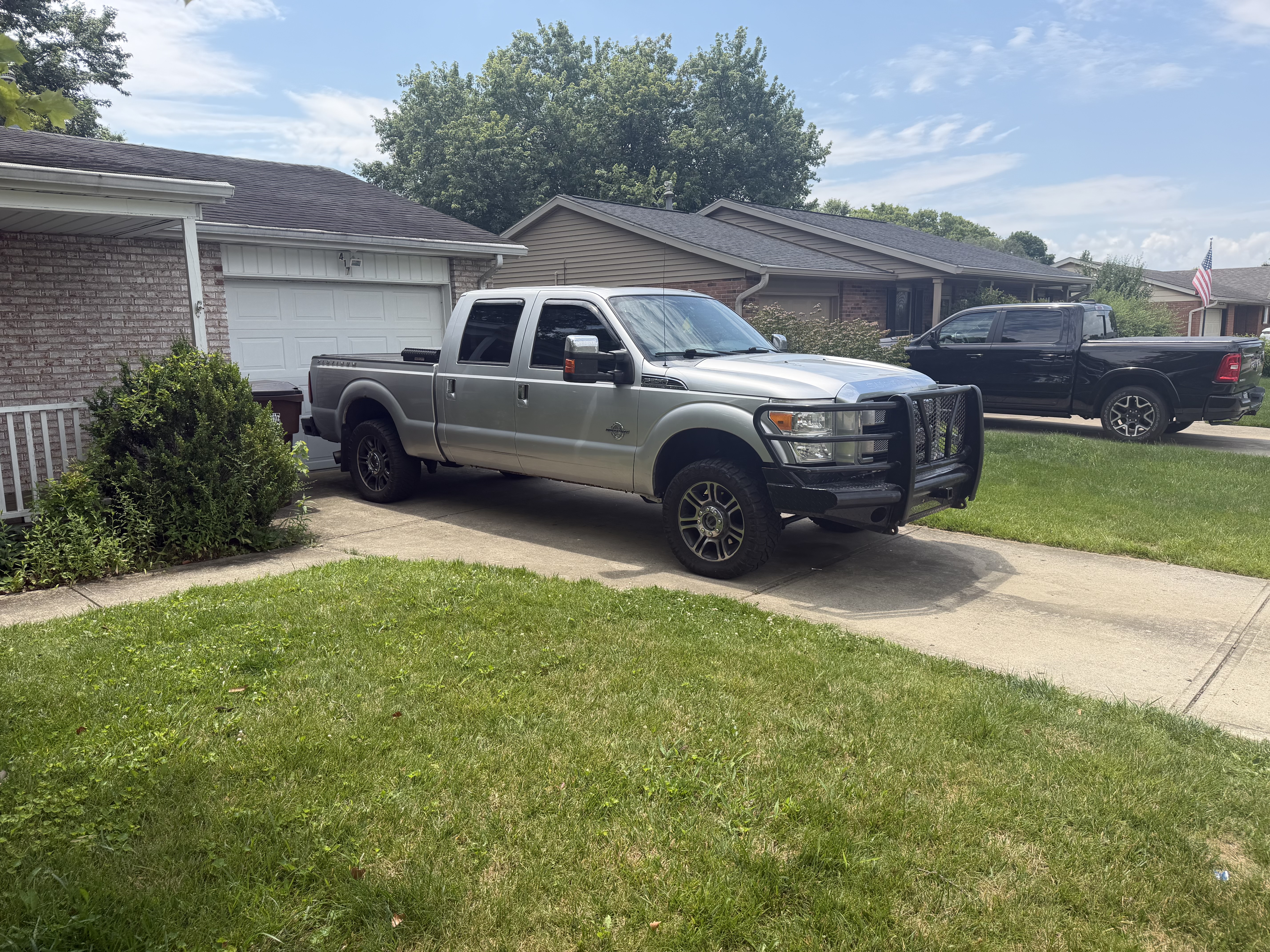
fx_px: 881
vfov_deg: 56.8
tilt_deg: -7.3
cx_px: 635
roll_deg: +1.1
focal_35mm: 24
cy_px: 476
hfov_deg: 71.6
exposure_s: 1/2801
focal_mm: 6.76
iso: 80
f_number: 1.78
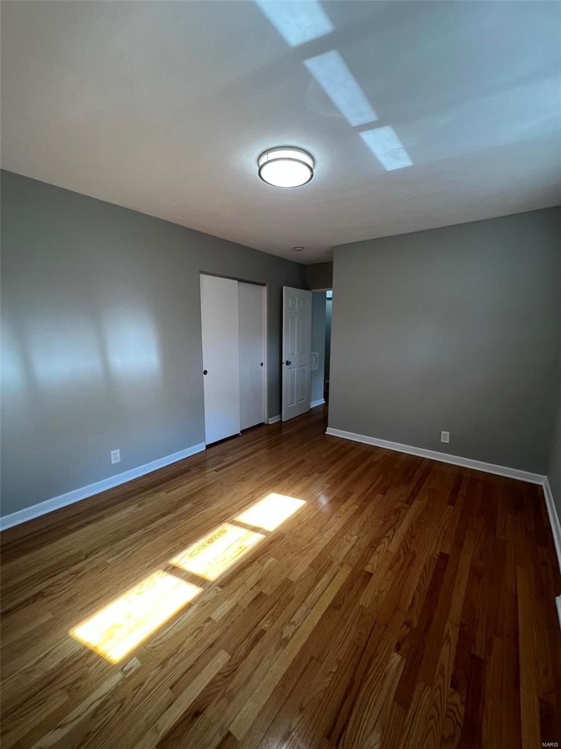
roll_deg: +0.1
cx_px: 280
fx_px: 281
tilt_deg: -8.7
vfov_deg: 106.2
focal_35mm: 13
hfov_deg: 89.9
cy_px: 374
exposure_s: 1/120
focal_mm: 1.57
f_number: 1.8
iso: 125
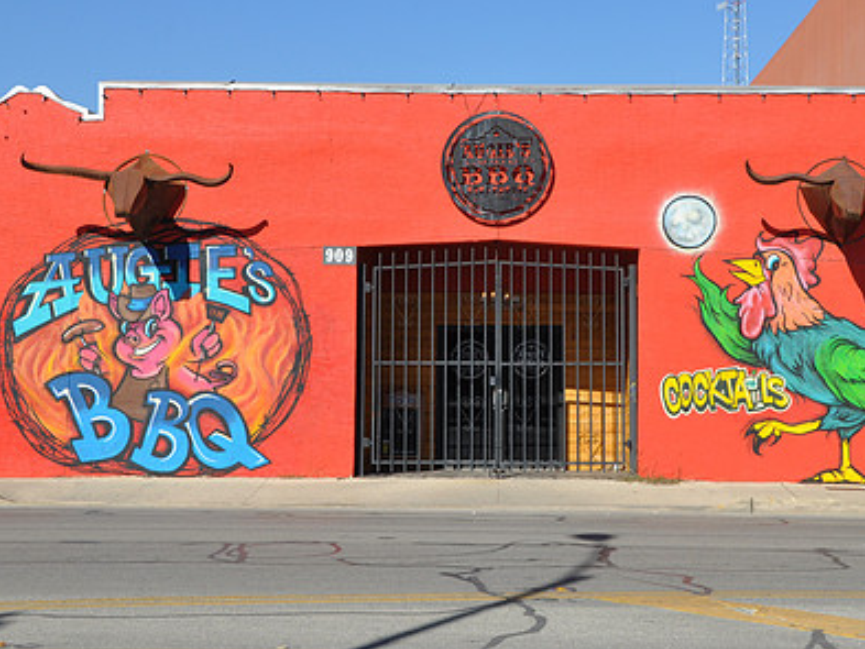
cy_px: 245
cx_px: 528
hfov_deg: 28.5
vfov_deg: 21.6
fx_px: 1700
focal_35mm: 68
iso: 200
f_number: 13
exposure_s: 1/160
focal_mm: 32
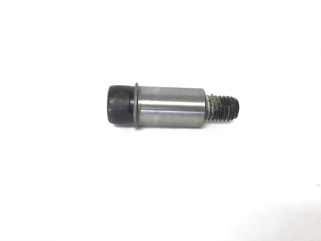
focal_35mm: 31
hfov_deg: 58.3
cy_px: 120
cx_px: 160
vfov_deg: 45.4
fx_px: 287
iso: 32
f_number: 2.4
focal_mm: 3.3
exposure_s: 1/30
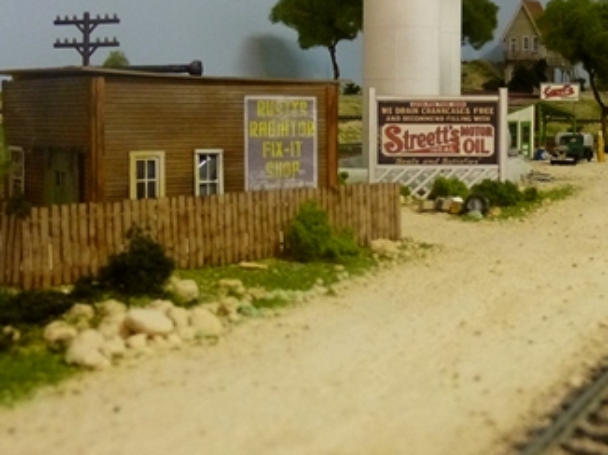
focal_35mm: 57
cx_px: 449
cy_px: 127
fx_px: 1000
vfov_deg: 25.4
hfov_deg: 33.2
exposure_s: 1/15
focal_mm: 5.2
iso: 400
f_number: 3.3
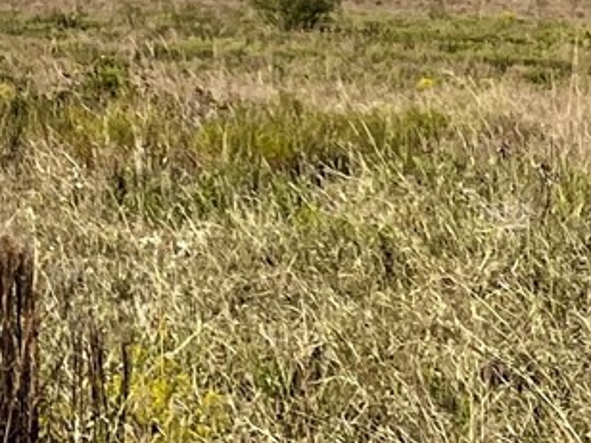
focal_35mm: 173
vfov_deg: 8.3
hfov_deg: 10.5
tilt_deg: +2.1
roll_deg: +1.6
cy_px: -362
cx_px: -589
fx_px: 2954
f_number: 1.6
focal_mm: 5.1
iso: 50
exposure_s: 1/6494
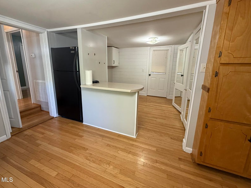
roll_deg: -0.7
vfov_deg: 81.7
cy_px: 88
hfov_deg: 98.2
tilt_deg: -12.1
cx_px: 123
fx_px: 109
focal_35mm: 15
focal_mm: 2.22
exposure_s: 1/60
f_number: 2.2
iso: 250
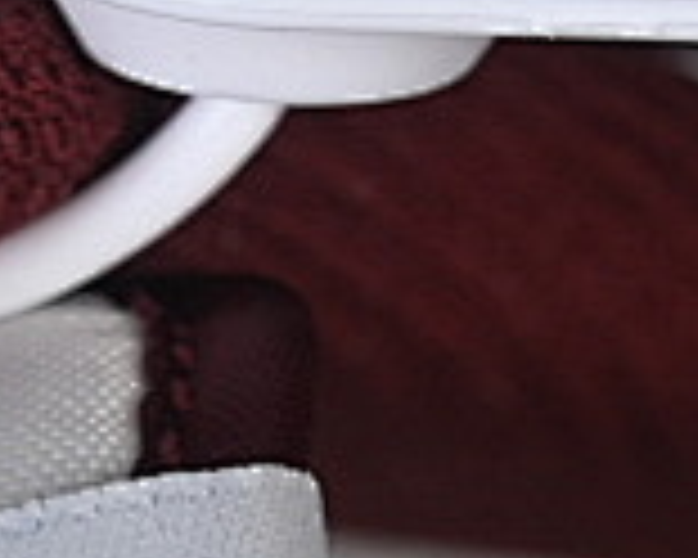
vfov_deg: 3.1
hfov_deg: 3.9
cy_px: 1562
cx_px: -284
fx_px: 10122
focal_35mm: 490
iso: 160
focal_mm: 50
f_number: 7.1
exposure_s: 1/80
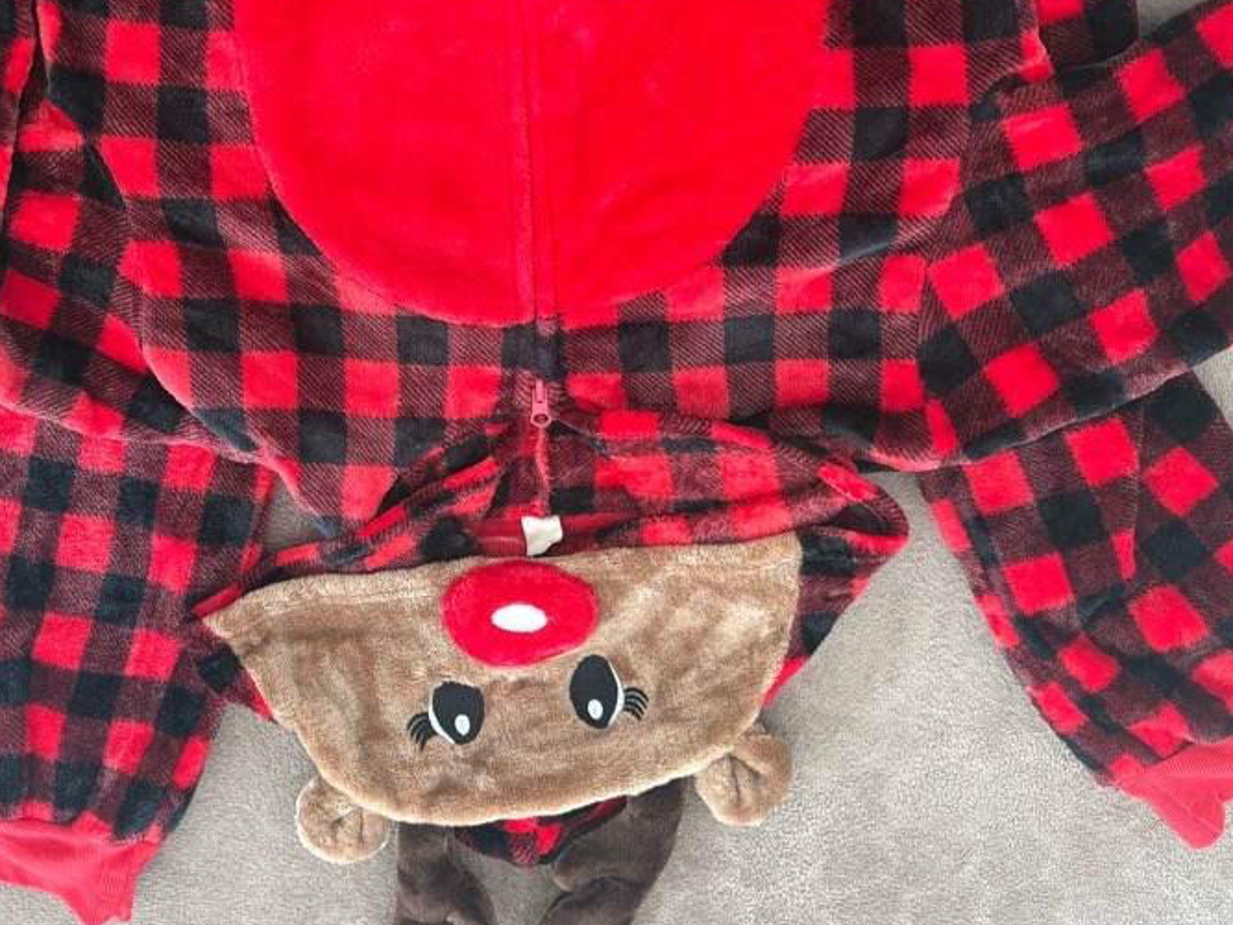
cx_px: 464
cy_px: 283
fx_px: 1282
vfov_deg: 39.0
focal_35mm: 36
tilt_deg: -80.1
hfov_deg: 50.9
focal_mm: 6.76
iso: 320
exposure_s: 1/60
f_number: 1.78
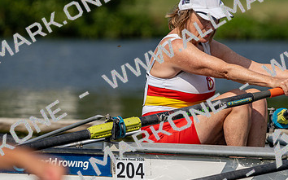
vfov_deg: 2.1
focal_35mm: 624
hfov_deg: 3.4
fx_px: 4896
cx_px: 203
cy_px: 91
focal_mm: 374
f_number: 6.3
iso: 125
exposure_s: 1/1600
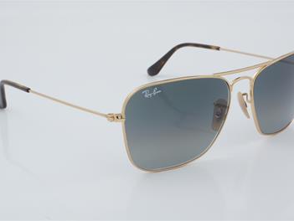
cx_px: 153
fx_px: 697
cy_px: 110
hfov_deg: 23.8
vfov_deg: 18.0
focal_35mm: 82
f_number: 32
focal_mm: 50
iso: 100
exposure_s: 1/4
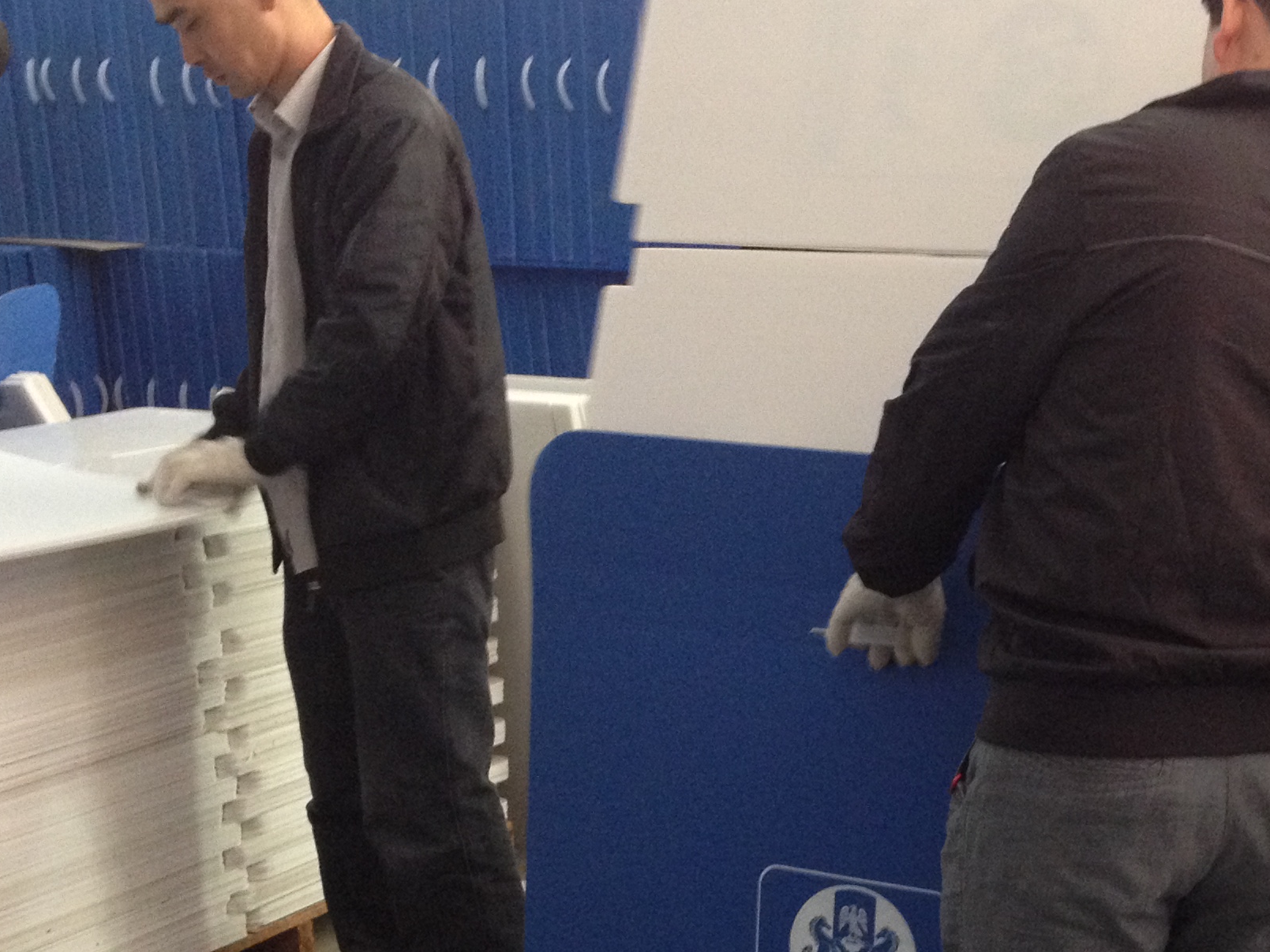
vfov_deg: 20.5
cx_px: 962
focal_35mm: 71
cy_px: 726
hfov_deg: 27.0
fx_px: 2605
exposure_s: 1/20
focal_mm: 4.28
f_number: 2.4
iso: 250
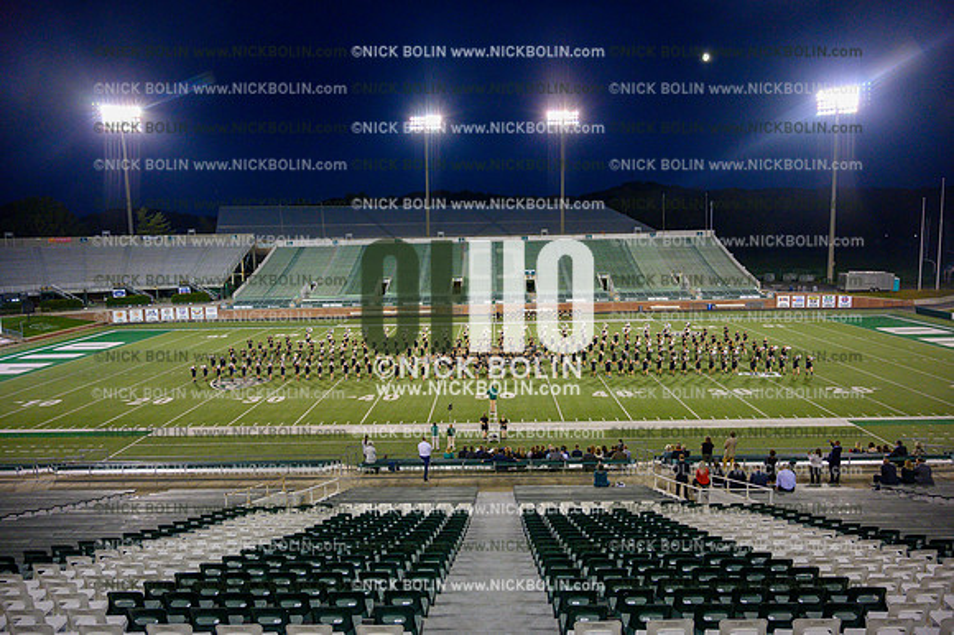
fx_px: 636
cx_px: 477
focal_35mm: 24
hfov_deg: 73.8
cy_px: 318
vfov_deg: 53.1
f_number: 4
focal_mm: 24
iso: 4000
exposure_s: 1/1000
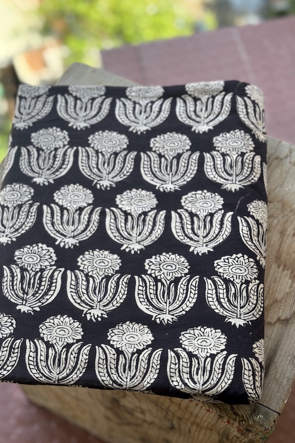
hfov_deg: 26.5
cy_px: 221
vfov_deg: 38.9
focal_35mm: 51
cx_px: 129
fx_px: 627
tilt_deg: -61.0
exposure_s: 1/442
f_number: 1.78
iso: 64
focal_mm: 6.76
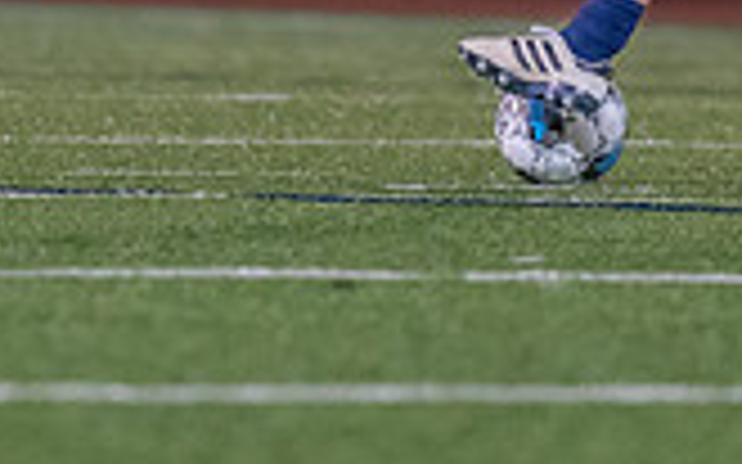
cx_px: 476
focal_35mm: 1111
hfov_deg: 1.9
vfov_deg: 1.2
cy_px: -364
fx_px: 22459
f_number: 2.8
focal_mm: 200
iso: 2500
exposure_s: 1/1000
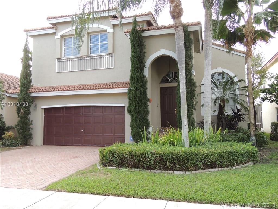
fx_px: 241
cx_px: 139
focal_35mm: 30
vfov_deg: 46.8
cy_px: 104
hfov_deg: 60.0
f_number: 3.1
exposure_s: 1/125
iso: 100
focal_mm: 5.3
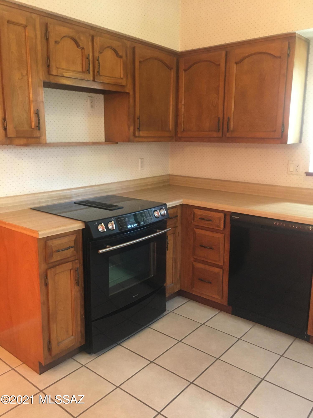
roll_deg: +0.1
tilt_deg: -13.0
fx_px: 350
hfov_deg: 48.2
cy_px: 209
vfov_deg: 61.7
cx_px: 156
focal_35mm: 29
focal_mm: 4.15
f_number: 2.2
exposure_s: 1/33
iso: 200
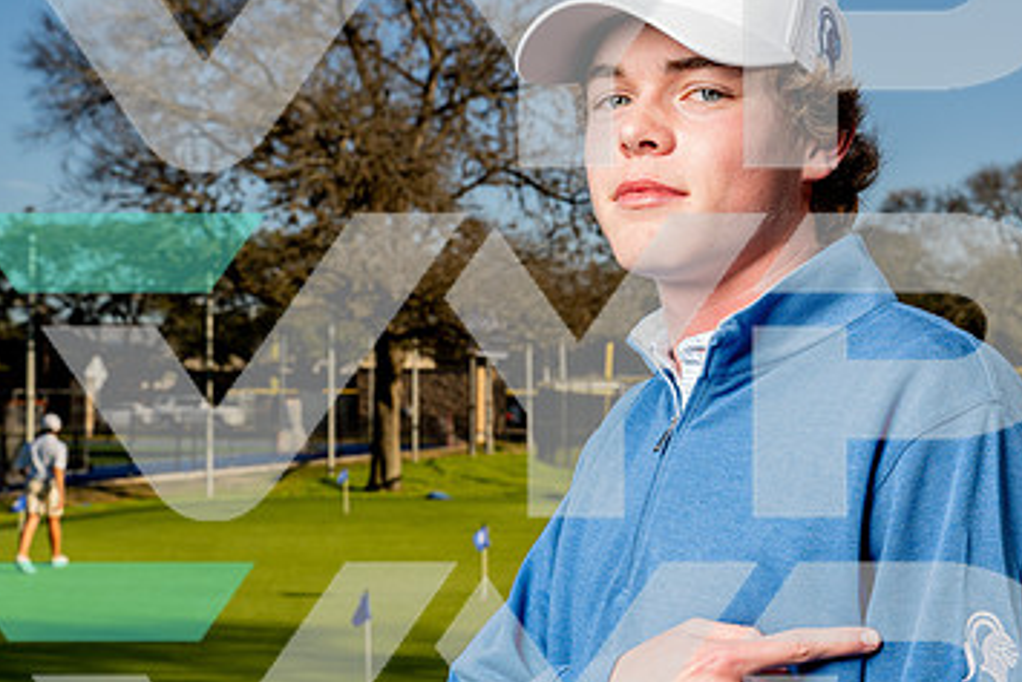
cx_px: 697
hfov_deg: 32.1
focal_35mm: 62
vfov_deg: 21.9
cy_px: 367
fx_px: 1761
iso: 100
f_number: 8
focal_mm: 38
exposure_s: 1/250
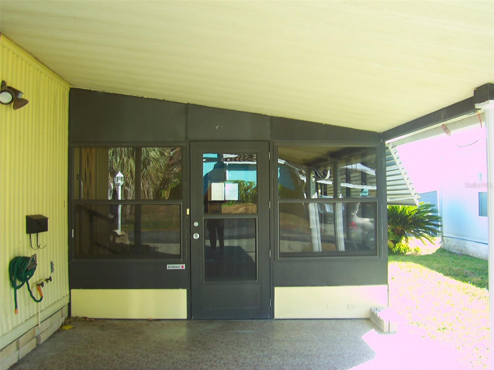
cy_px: 185
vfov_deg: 38.7
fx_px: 528
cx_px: 247
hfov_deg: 50.1
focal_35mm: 37
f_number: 2.8
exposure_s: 1/90
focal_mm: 5.6
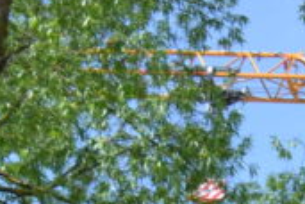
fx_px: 1957
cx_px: 765
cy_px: 705
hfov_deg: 8.1
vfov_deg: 5.4
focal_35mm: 231
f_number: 7.1
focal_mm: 22
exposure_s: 1/200
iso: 100
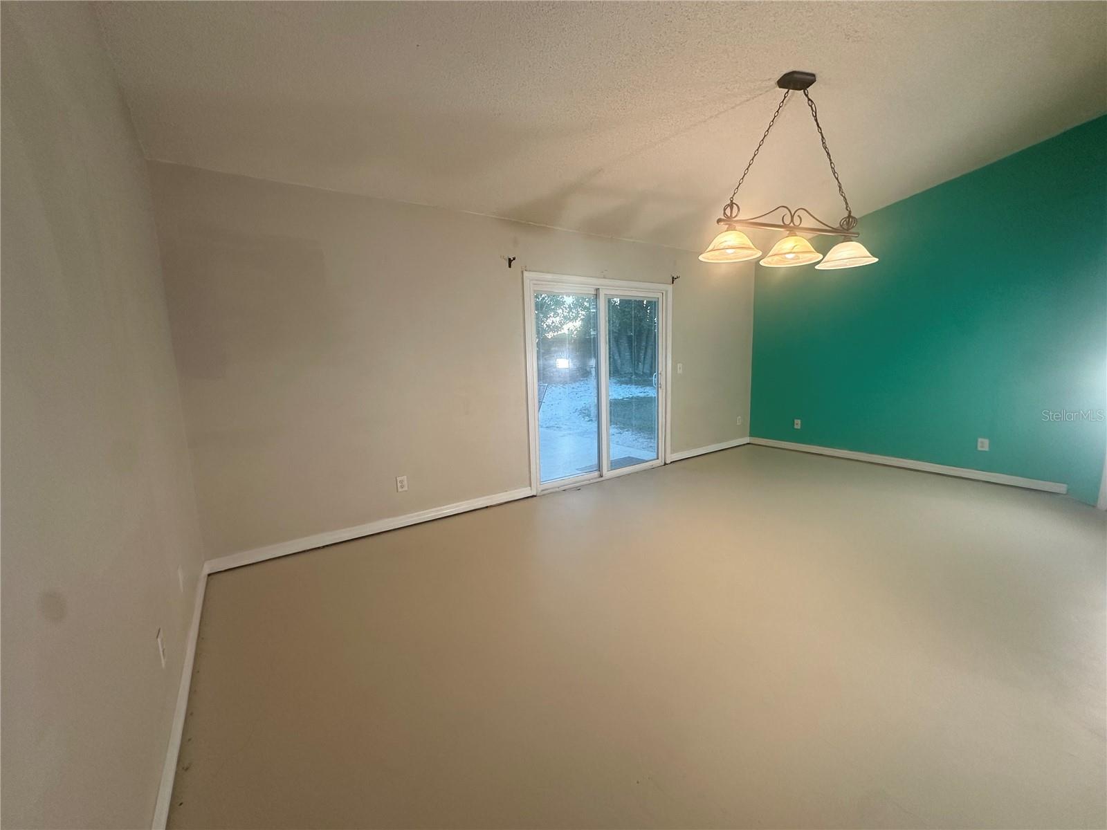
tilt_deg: -7.4
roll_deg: +1.6
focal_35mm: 14
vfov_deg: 85.7
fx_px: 448
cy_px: 415
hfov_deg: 102.1
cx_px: 554
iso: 200
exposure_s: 1/120
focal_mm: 2.22
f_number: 2.2
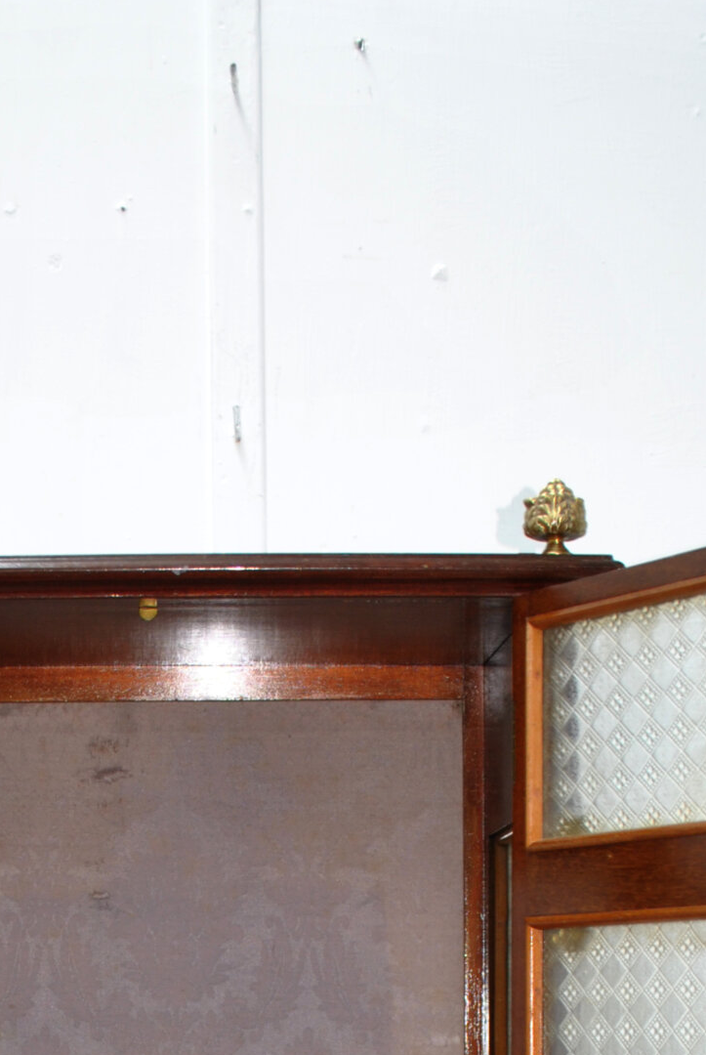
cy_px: 1138
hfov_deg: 21.1
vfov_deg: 28.7
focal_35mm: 64
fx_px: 1877
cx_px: 163
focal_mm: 18
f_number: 3.5
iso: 200
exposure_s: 1/15
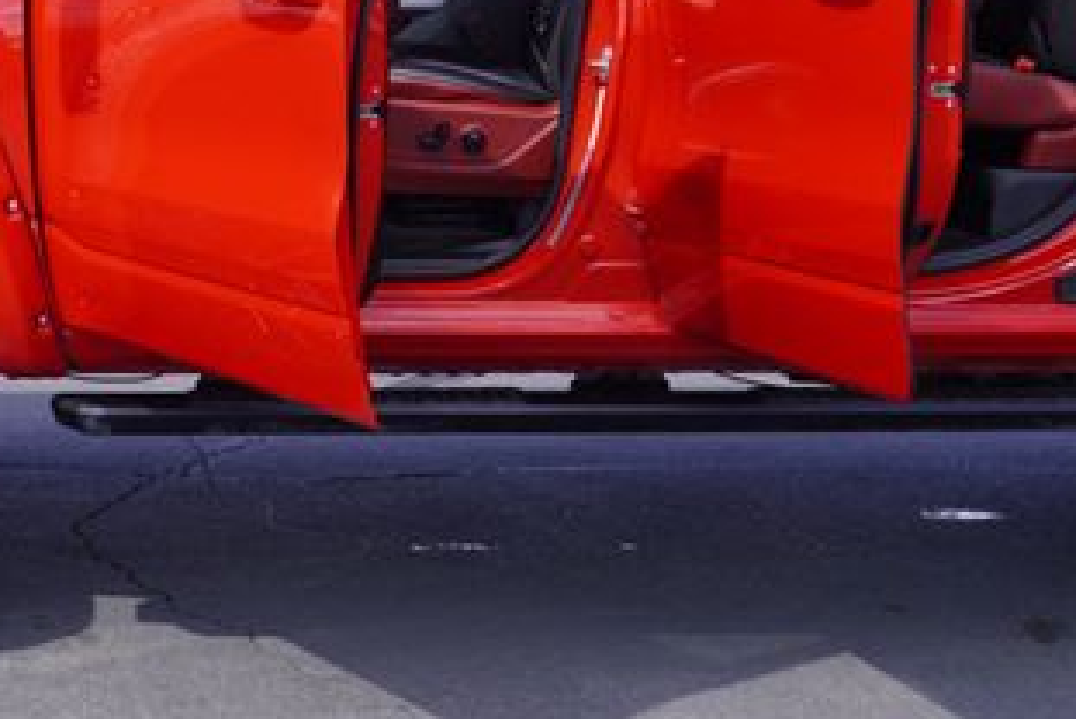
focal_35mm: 105
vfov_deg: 13.0
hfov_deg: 19.3
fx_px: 3141
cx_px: 221
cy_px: 138
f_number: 8
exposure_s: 1/100
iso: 100
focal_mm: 34
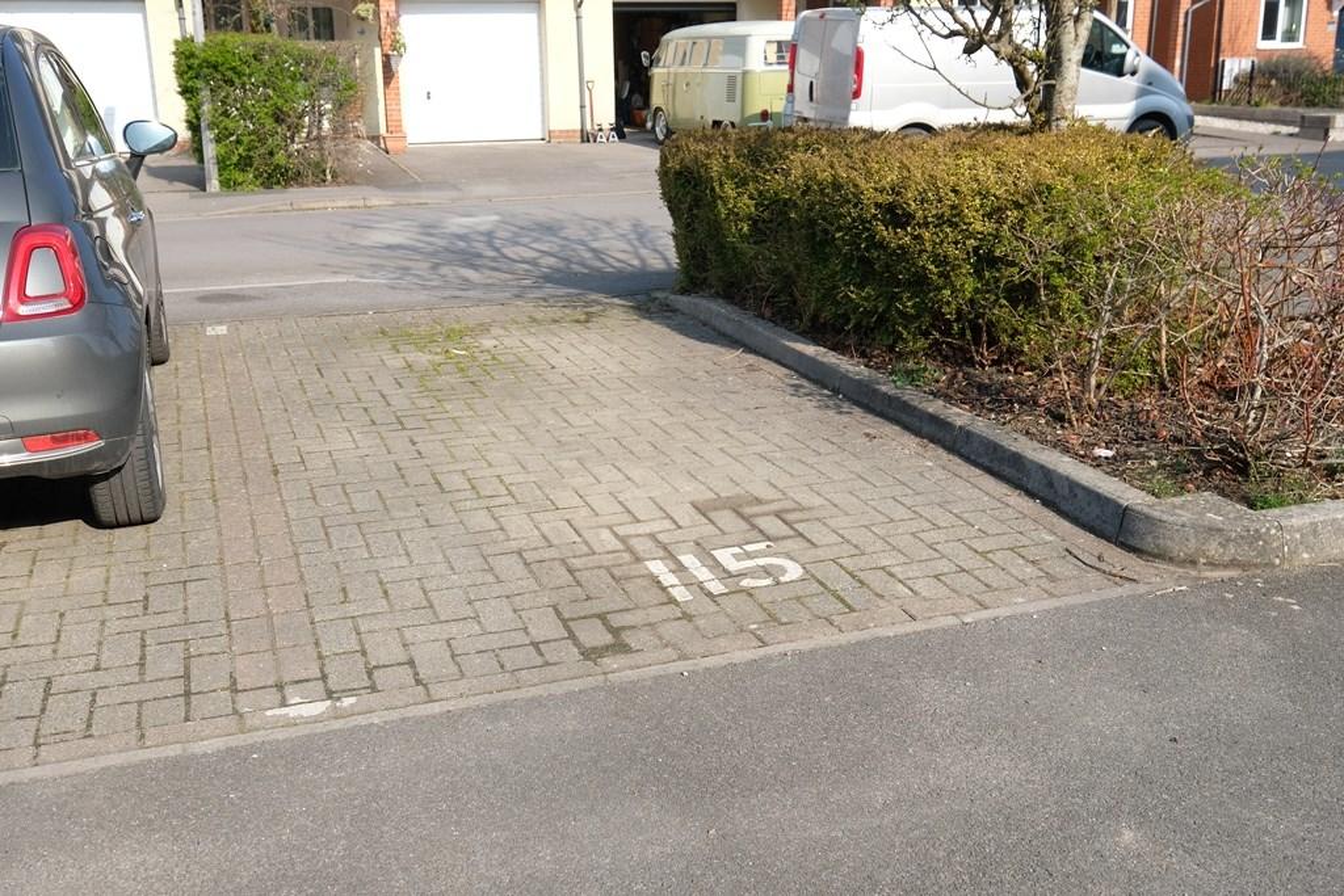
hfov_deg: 53.1
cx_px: 672
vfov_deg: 36.9
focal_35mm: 36
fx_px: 1344
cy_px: 448
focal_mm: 24
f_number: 5.6
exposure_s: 1/450
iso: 200
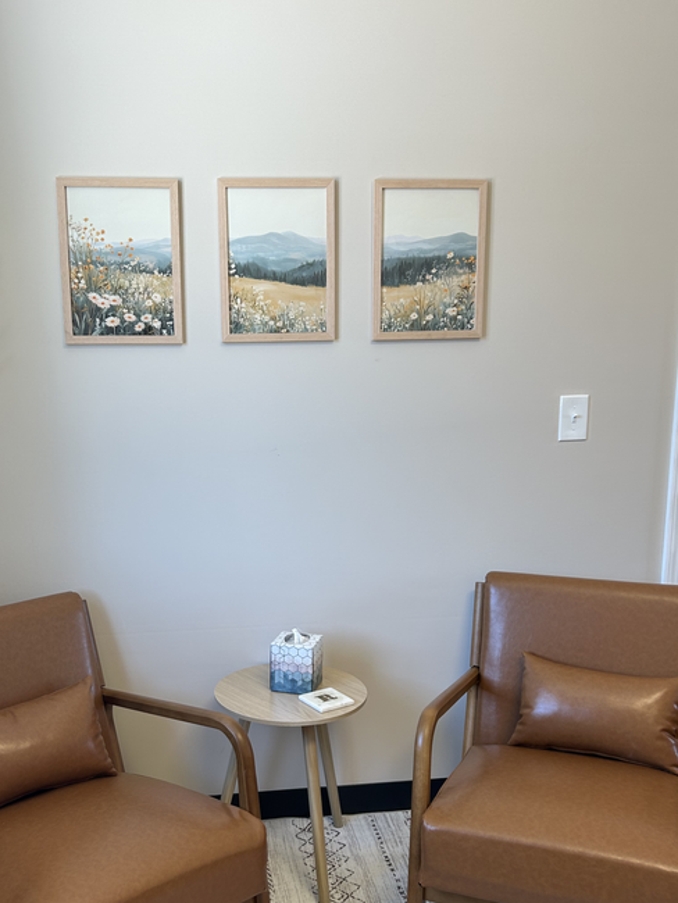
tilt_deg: -12.9
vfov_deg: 51.1
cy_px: 532
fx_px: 940
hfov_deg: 39.6
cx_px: 284
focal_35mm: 36
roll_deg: +0.7
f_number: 1.5
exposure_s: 1/120
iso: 64
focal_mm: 5.7
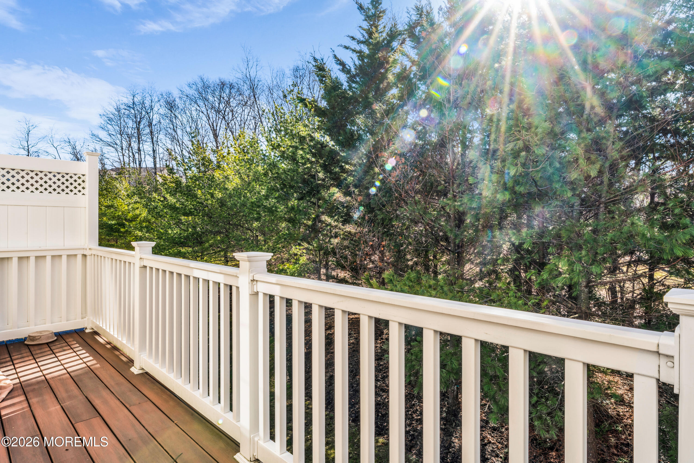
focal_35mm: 20
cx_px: 347
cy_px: 232
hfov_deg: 85.4
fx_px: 376
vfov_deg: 63.2
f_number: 22
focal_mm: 19.5
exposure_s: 1/8
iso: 100
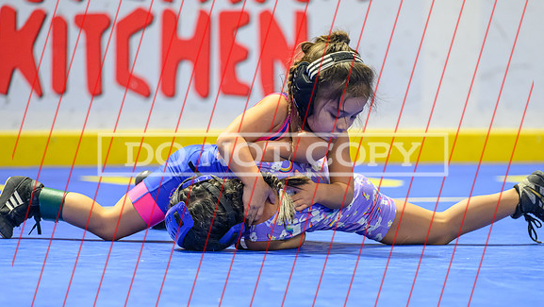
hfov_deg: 7.3
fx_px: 4257
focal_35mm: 295
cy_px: 205
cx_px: 278
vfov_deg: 4.1
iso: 5600
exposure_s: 1/800
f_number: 3.2
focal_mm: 200
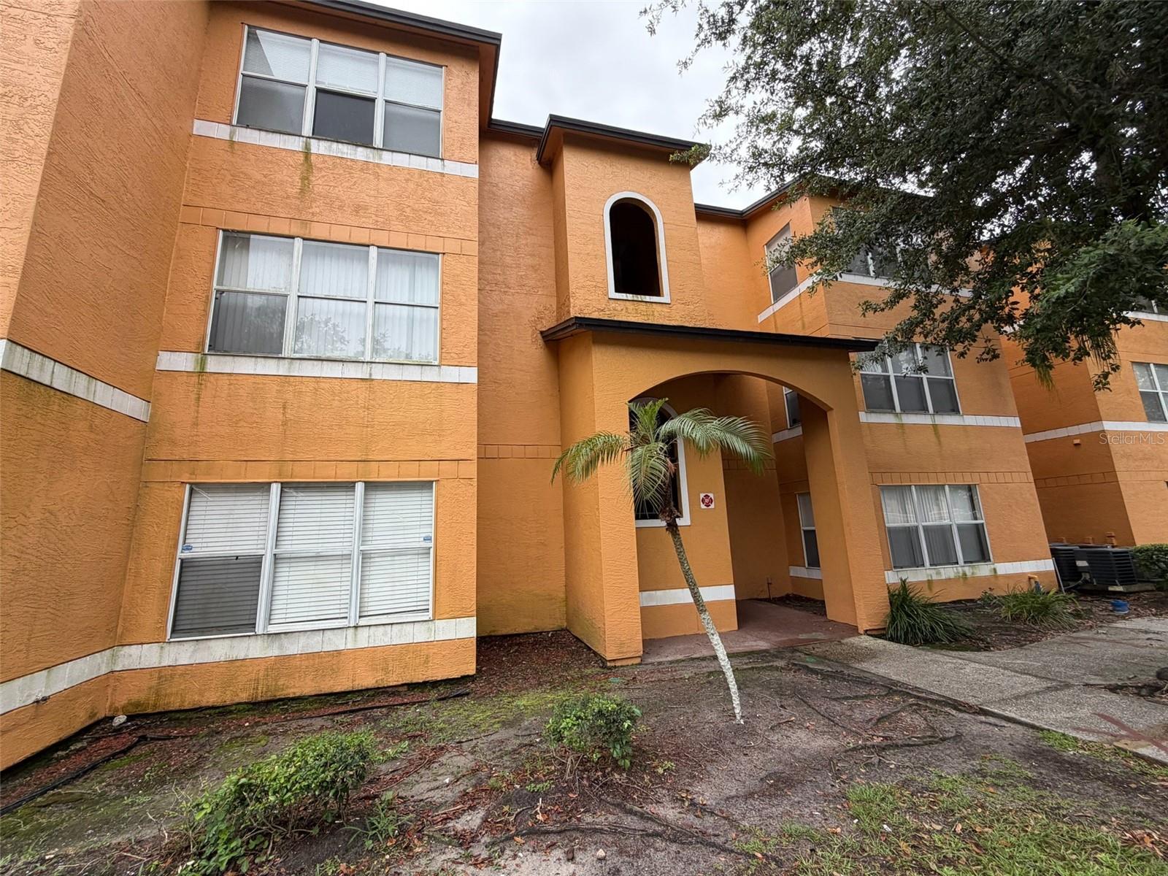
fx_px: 472
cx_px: 584
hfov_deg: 102.1
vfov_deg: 85.7
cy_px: 438
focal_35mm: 14
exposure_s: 1/231
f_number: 2.2
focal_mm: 2.22
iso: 64
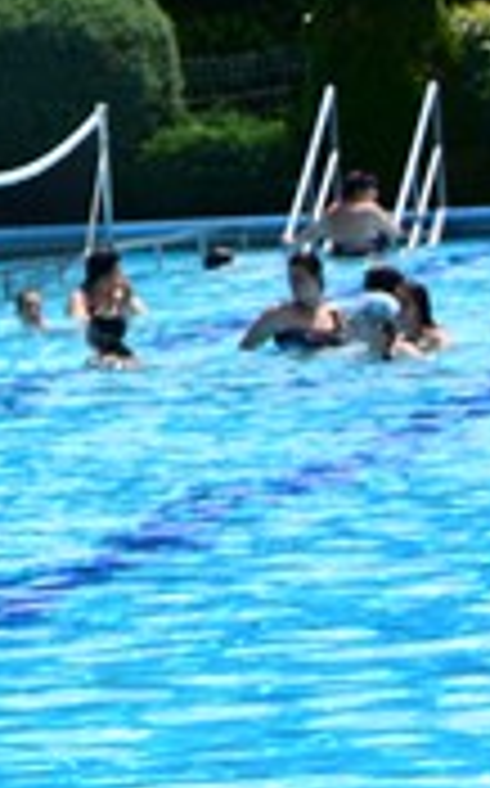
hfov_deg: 3.9
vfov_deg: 6.7
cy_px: -236
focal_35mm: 313
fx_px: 6704
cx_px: -1677
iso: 200
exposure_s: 1/1600
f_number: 4.5
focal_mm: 35
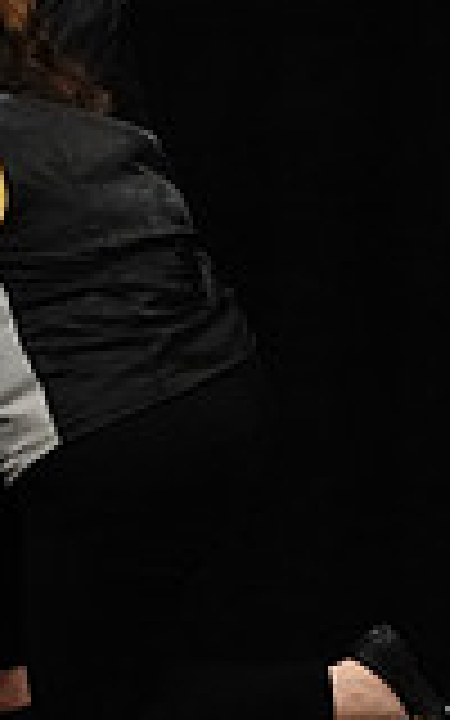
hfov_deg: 3.0
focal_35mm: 433
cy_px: 376
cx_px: -824
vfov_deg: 4.9
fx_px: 8496
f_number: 5.6
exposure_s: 1/160
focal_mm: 78
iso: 8000
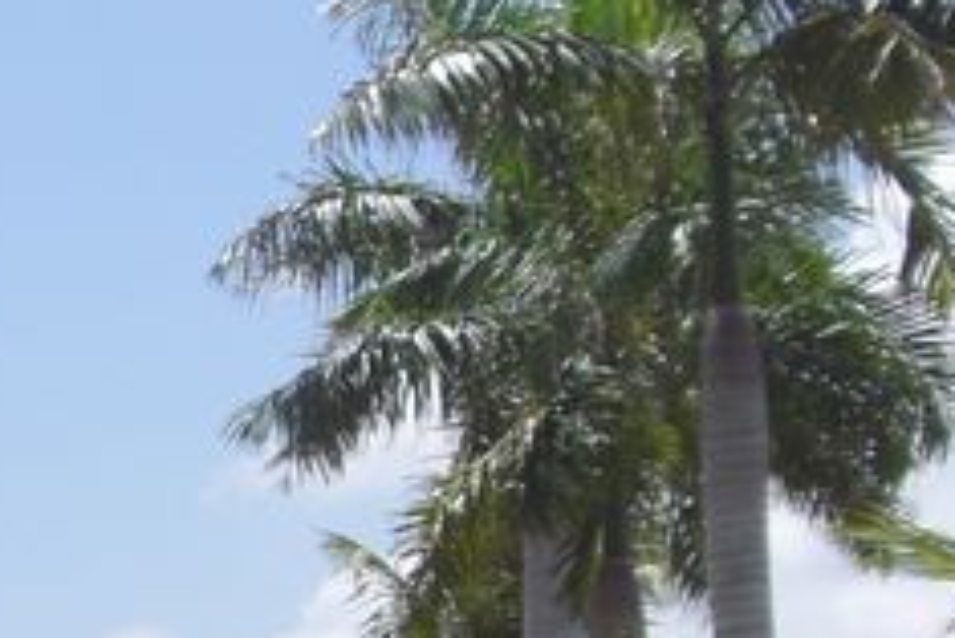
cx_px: -386
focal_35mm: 172
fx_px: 4565
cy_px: 553
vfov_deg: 8.0
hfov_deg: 11.5
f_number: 8
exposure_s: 1/160
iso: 64
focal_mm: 6.2
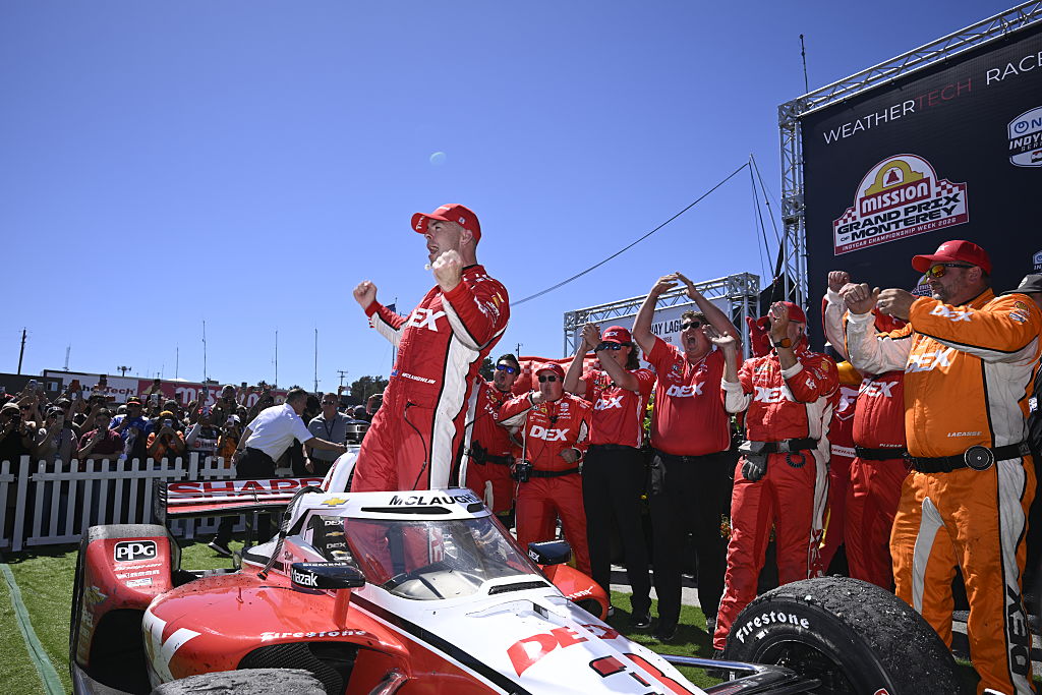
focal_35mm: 26
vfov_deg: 50.4
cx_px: 521
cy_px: 348
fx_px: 738
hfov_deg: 70.4
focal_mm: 25.5
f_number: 8
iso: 64
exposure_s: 1/250
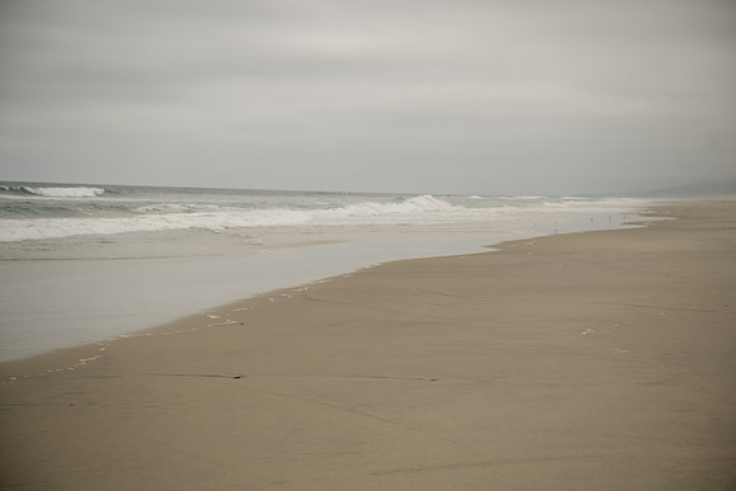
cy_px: 246
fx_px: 1431
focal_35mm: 70
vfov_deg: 19.5
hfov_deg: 28.8
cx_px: 368
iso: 100
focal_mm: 70
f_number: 4
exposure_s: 1/2500
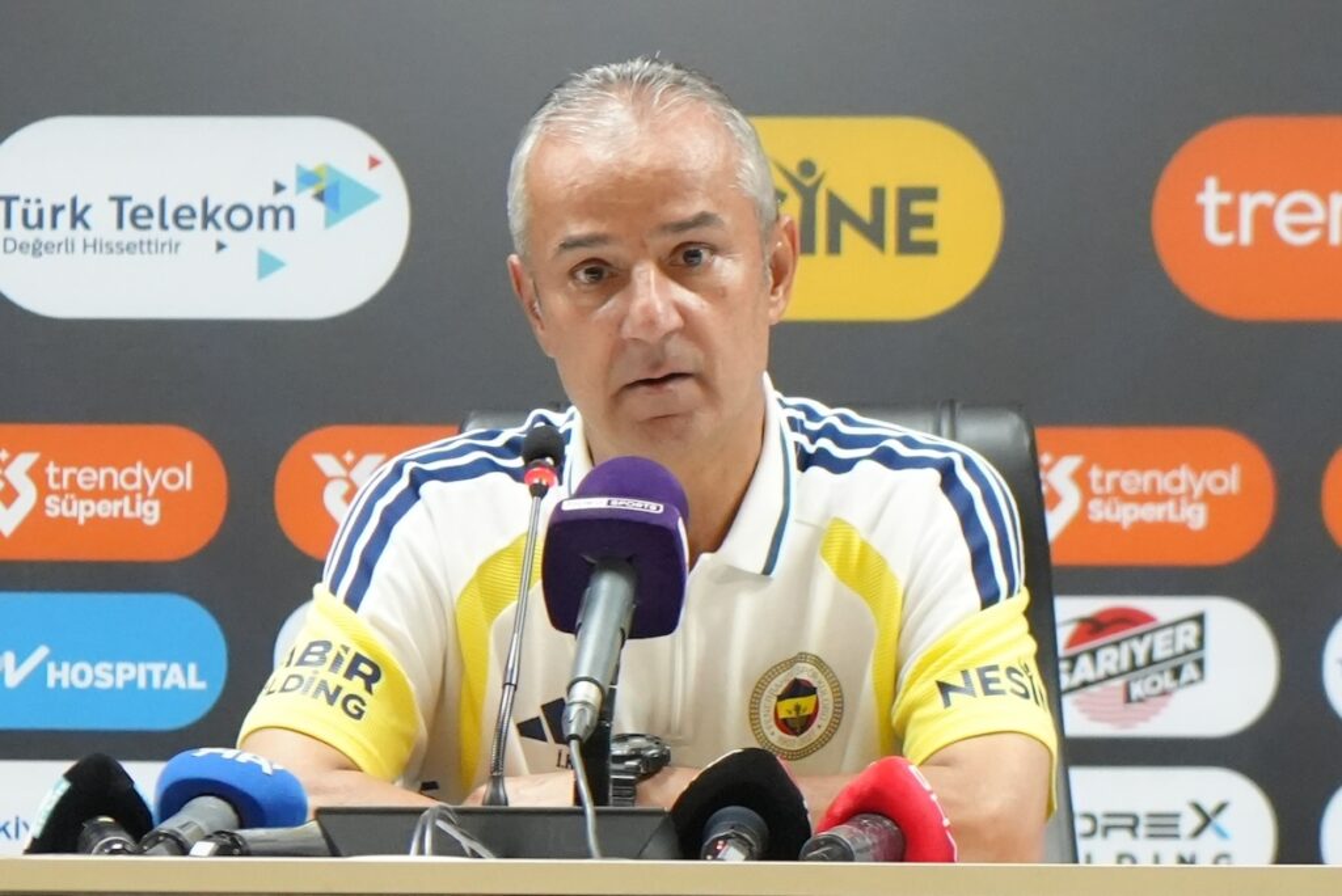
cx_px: 671
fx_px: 2611
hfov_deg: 28.8
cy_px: 448
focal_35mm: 70
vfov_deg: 19.5
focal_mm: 70
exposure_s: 1/160
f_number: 4
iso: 3200
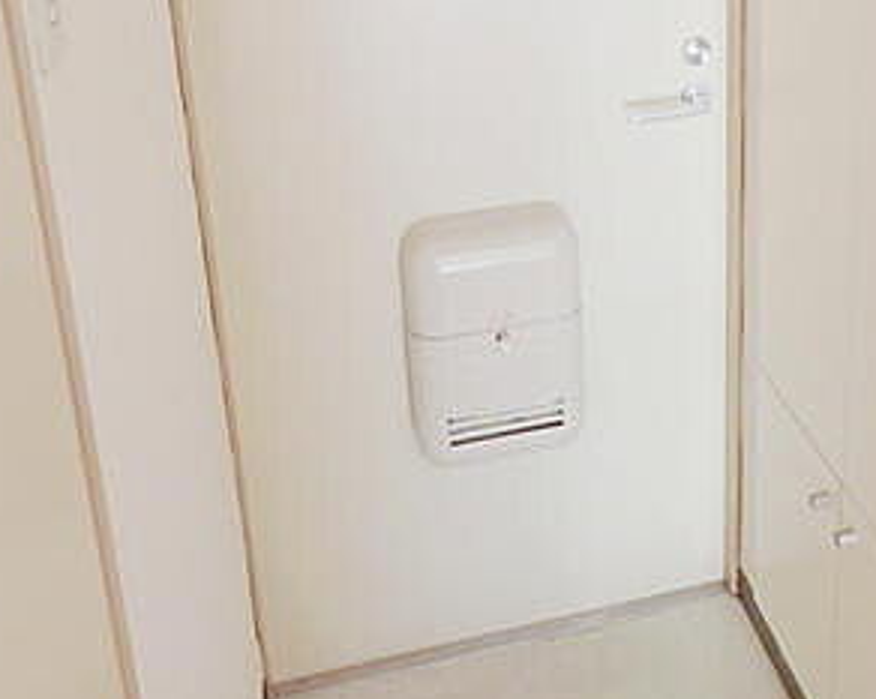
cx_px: 675
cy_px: 45
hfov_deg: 39.9
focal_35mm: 45
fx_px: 1166
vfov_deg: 31.5
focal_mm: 3.7
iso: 800
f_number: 3.5
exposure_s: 1/30
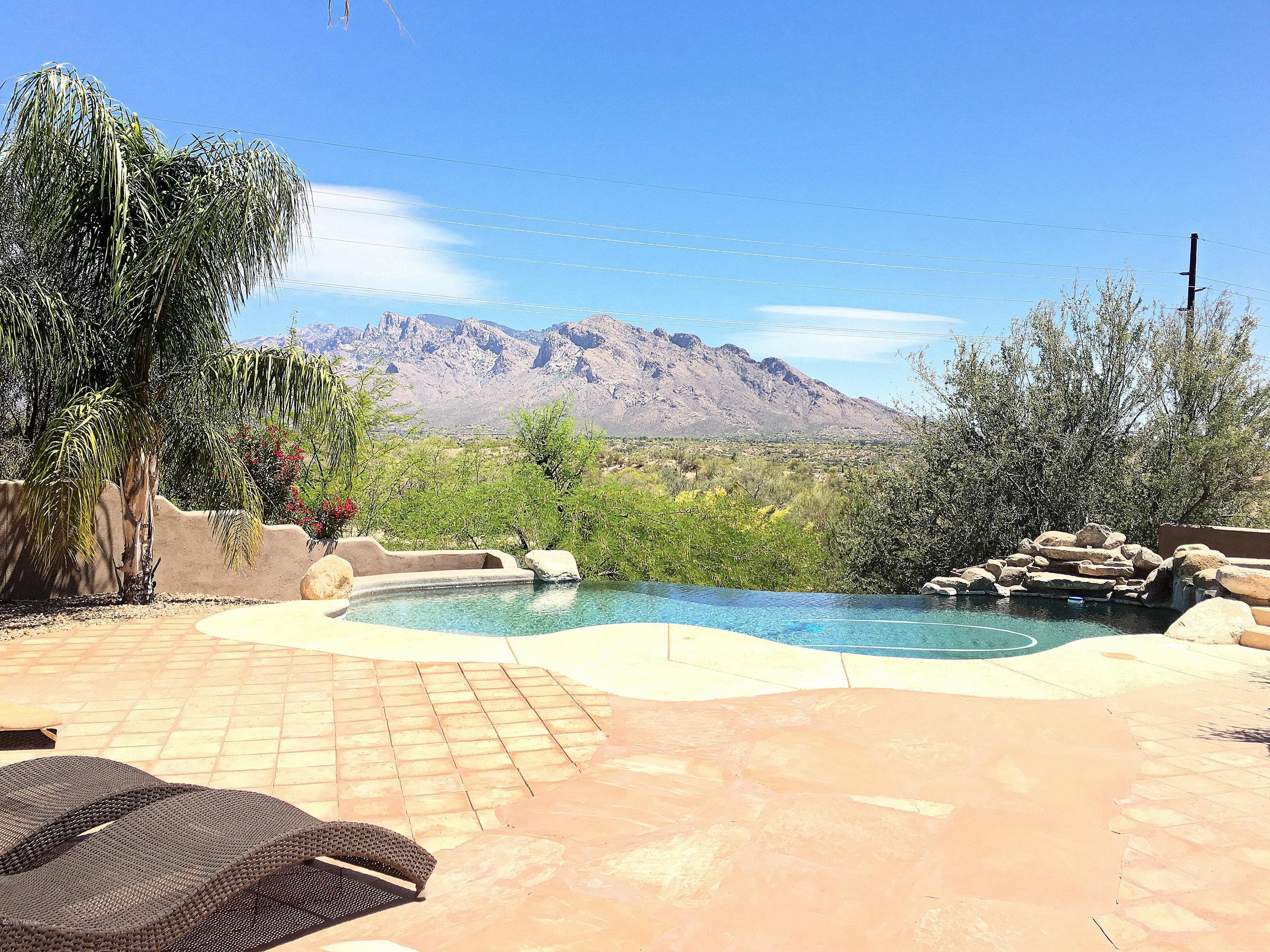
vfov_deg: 48.2
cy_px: 476
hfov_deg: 61.7
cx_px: 635
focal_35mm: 29
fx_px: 1064
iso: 25
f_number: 2.2
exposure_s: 1/1115
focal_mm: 4.15
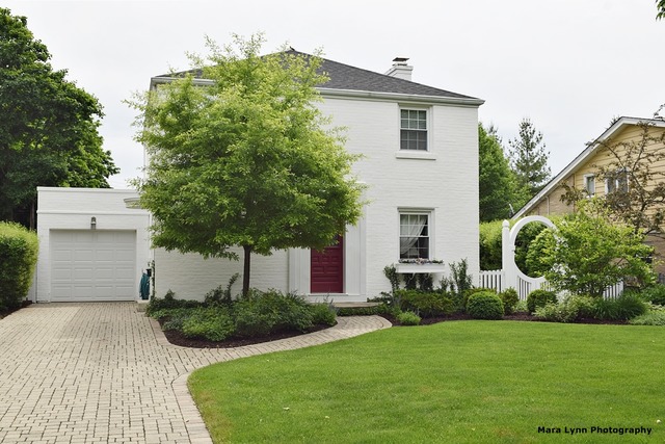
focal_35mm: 39
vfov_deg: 34.2
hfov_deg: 49.5
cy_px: 222
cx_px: 332
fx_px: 721
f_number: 11
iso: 100
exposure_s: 1/200
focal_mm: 26
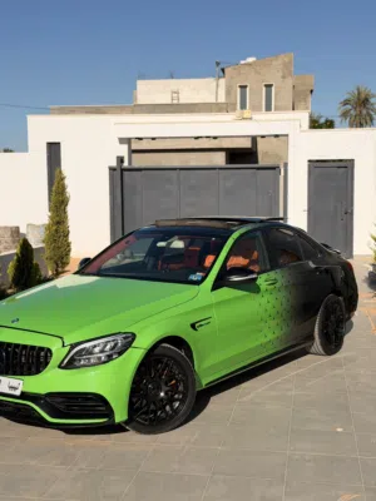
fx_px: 695
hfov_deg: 30.3
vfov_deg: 39.7
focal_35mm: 48
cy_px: 250
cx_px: 188
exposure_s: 1/11364
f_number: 1.78
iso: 80
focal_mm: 6.76
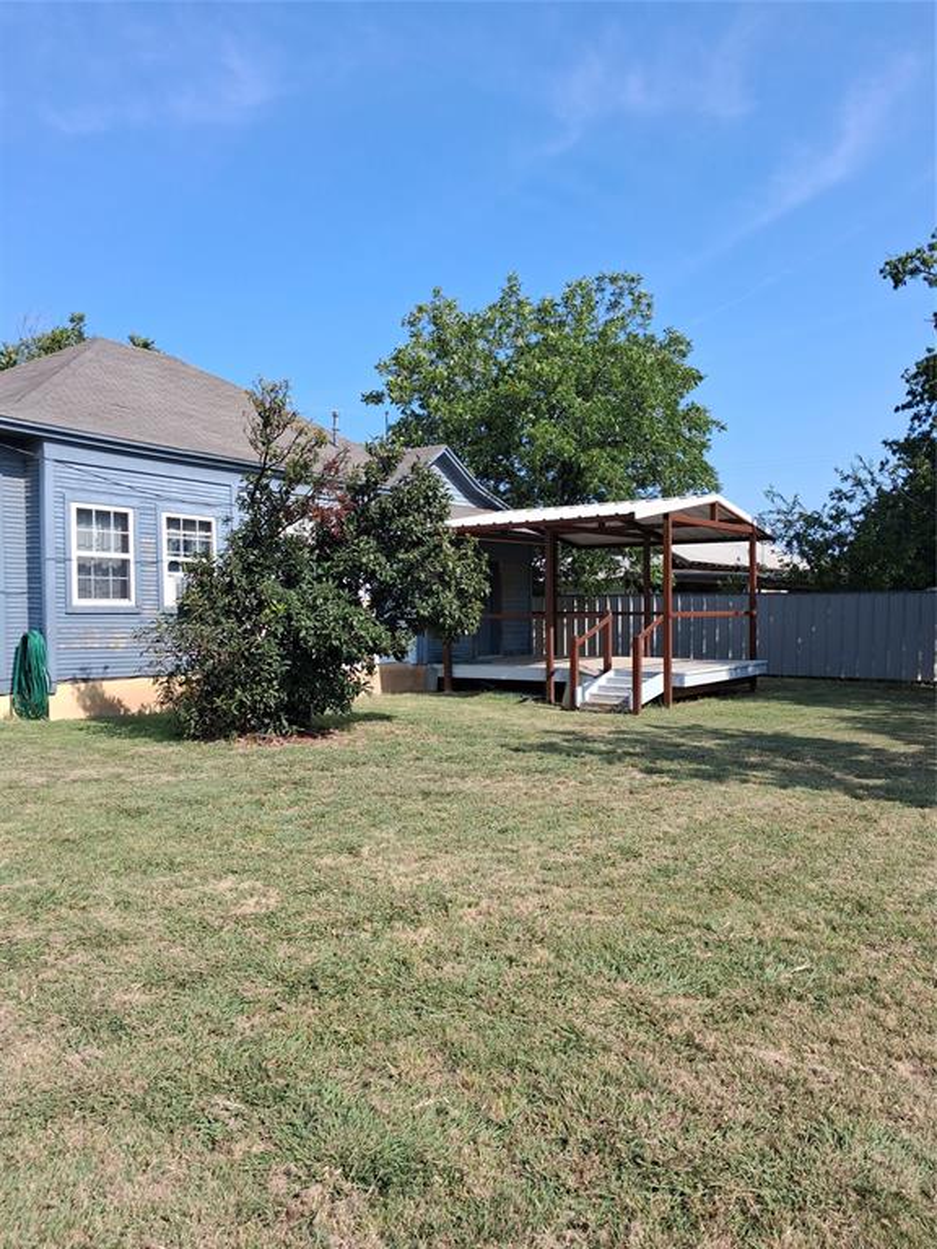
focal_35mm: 27
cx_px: 468
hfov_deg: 51.4
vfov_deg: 65.3
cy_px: 624
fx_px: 974
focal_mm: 4
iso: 25
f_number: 1.8
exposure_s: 1/424
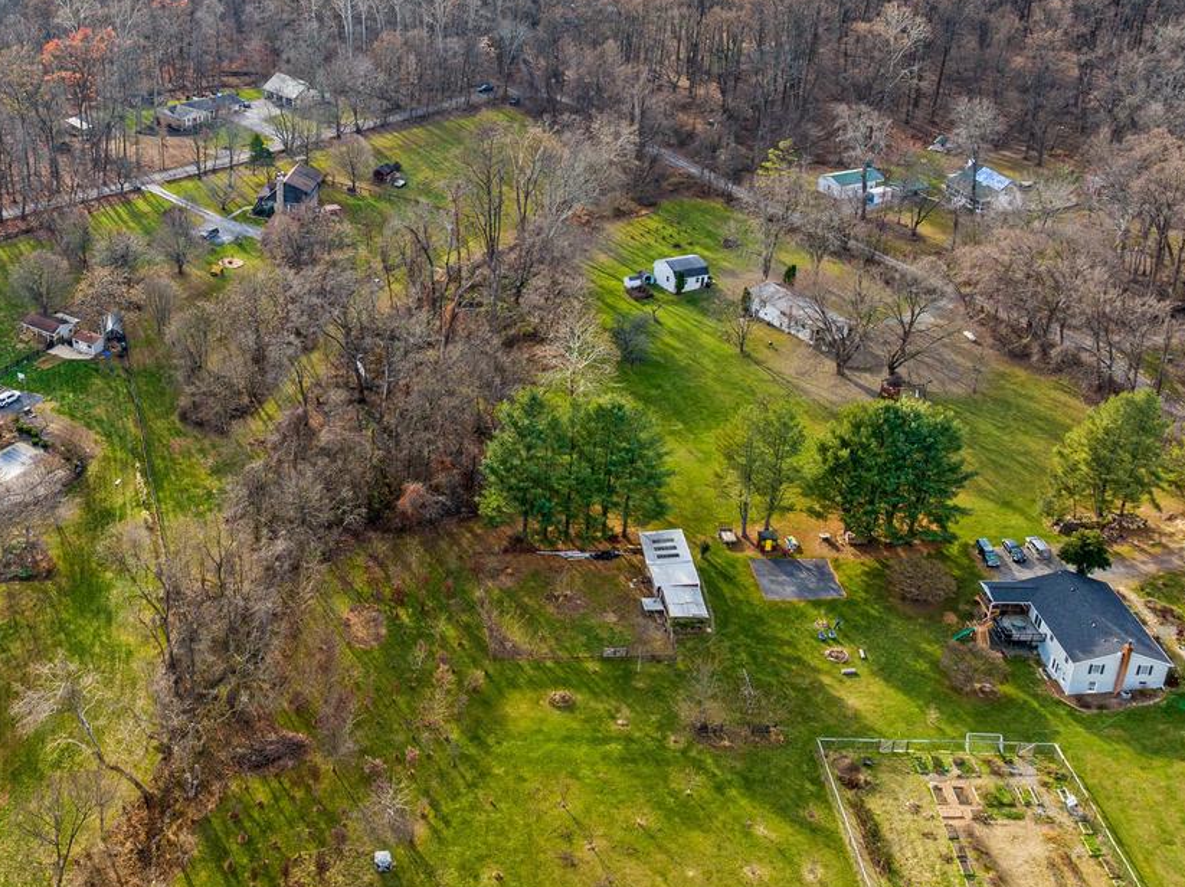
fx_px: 1437
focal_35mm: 42
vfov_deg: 33.8
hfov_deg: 43.1
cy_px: 252
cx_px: 262
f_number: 4
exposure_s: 1/320
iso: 100
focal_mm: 12.29
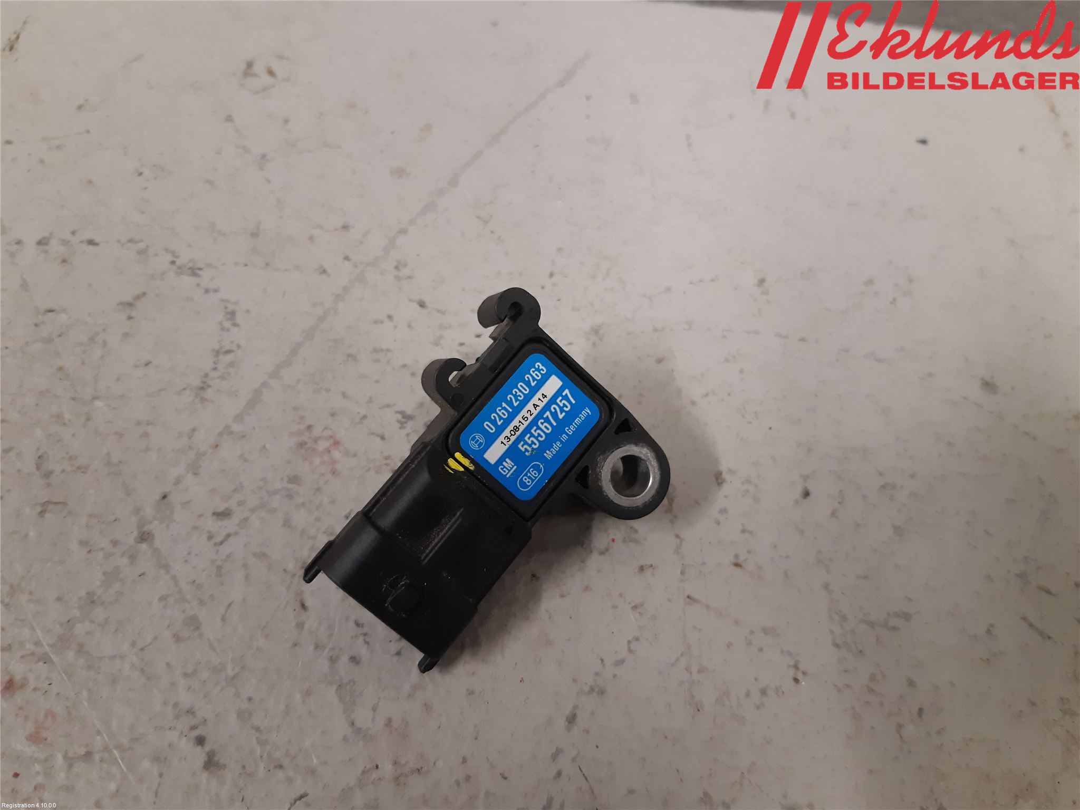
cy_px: 405
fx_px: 811
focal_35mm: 26
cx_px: 540
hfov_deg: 67.3
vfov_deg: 53.1
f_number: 1.7
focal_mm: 3.93
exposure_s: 1/50
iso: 200
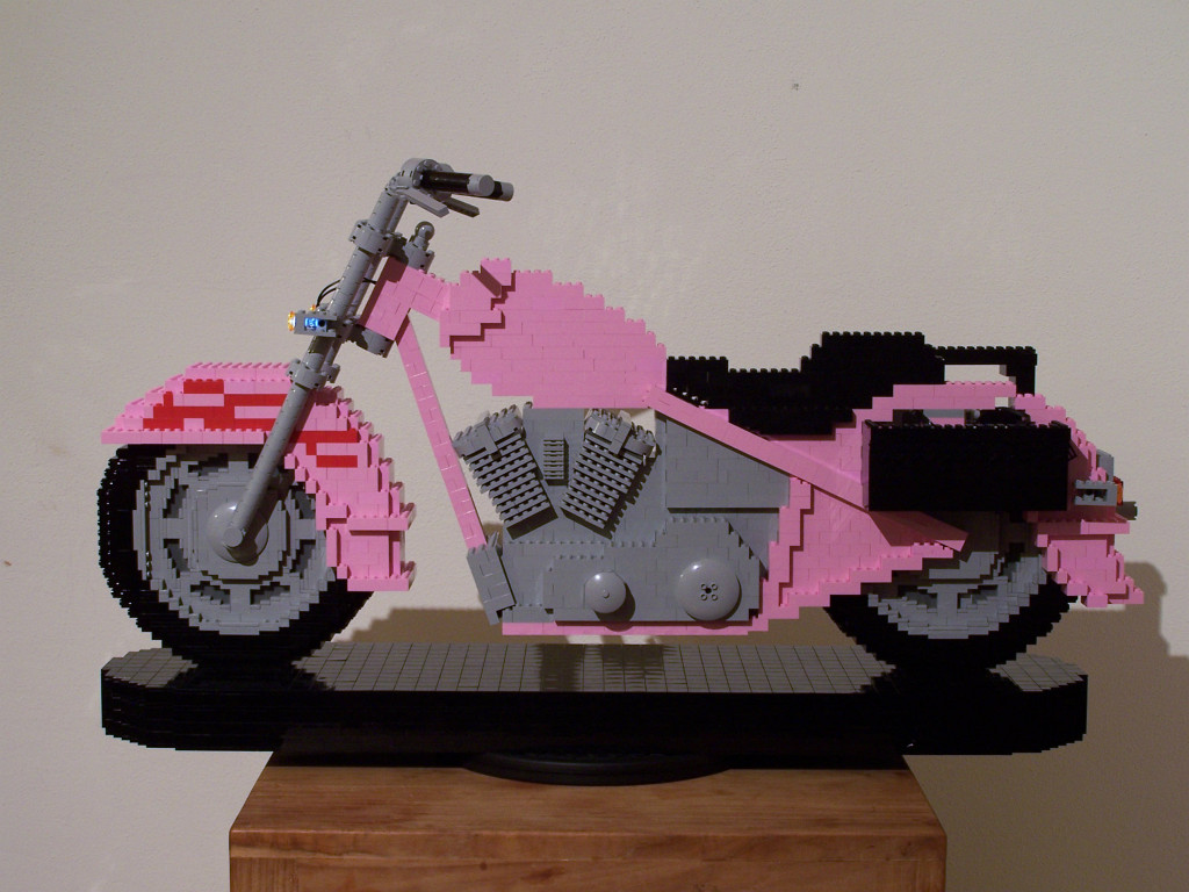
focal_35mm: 67
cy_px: 446
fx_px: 2301
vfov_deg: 21.9
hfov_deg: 29.0
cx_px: 594
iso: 80
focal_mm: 11.1
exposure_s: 1/2
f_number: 3.2
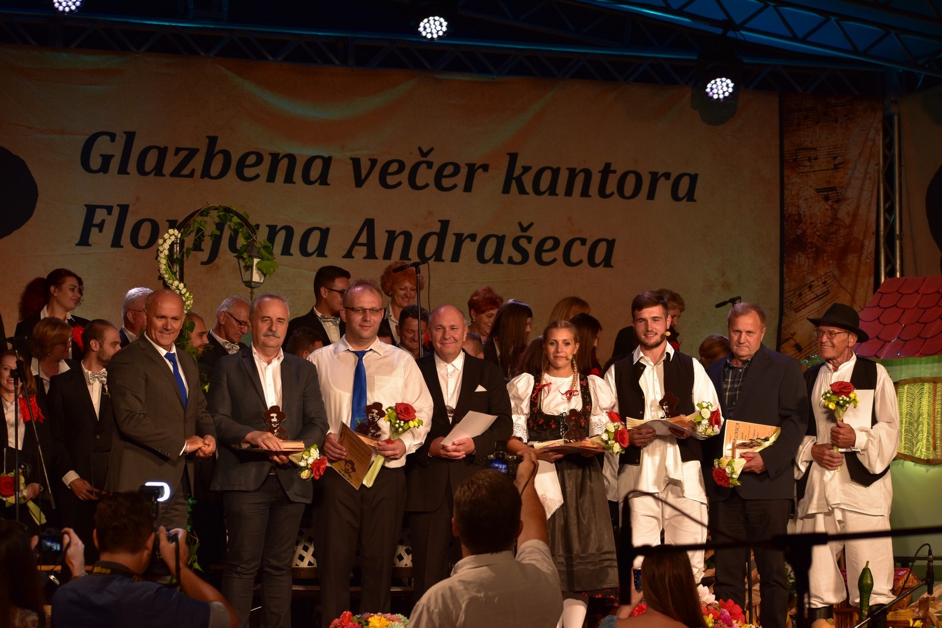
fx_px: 2747
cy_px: 314
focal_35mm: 105
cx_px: 471
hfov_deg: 19.5
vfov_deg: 13.0
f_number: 5.6
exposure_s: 1/125
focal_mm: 70
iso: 400
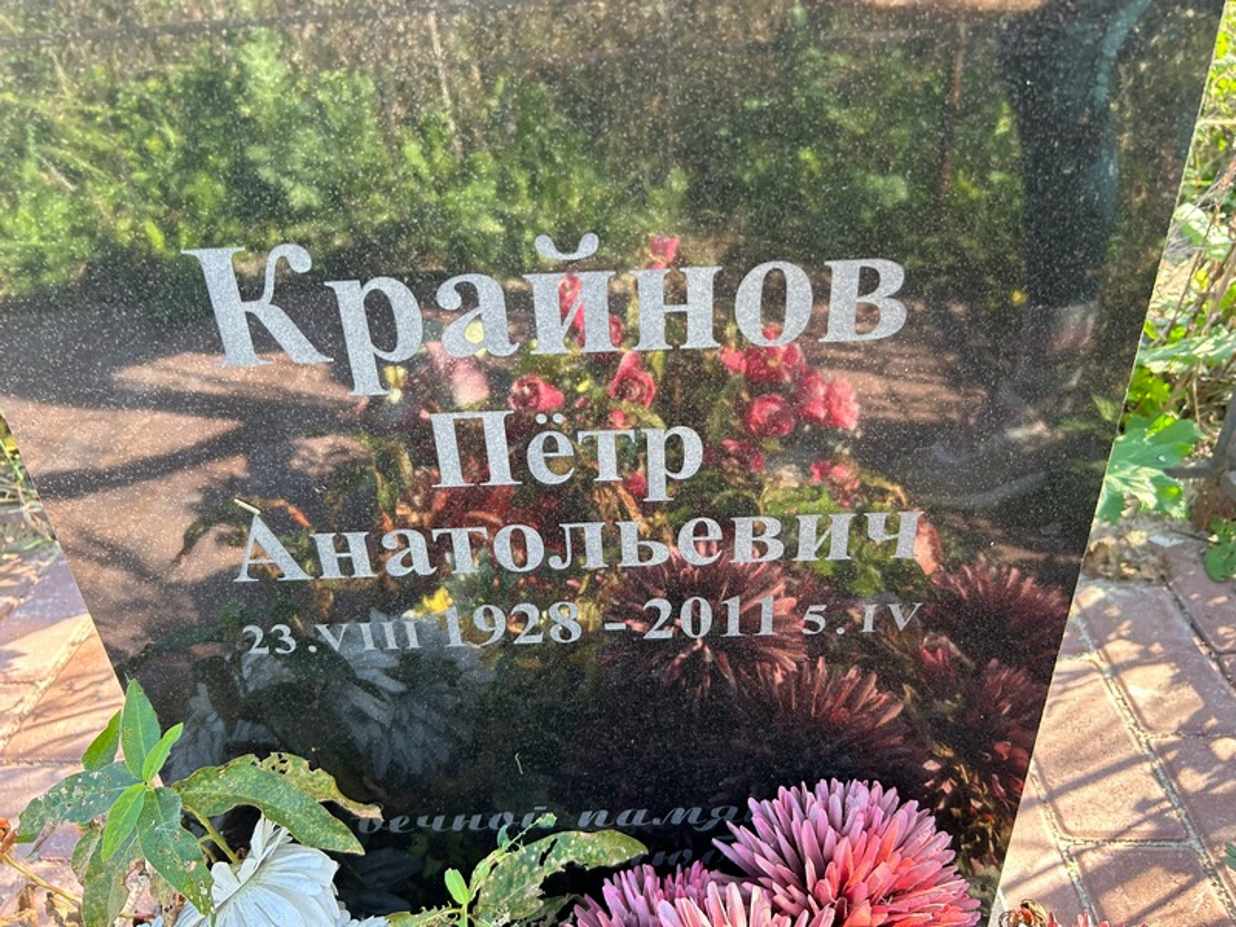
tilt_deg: -28.7
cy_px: 464
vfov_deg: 53.1
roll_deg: +4.5
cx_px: 618
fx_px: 928
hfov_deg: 67.3
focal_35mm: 26
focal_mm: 5.7
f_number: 1.5
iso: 64
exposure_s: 1/171
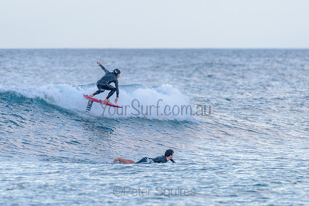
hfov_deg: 3.4
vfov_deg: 2.2
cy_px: 101
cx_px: 152
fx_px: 5260
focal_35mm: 613
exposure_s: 1/2000
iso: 1000
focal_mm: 500
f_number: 5.6
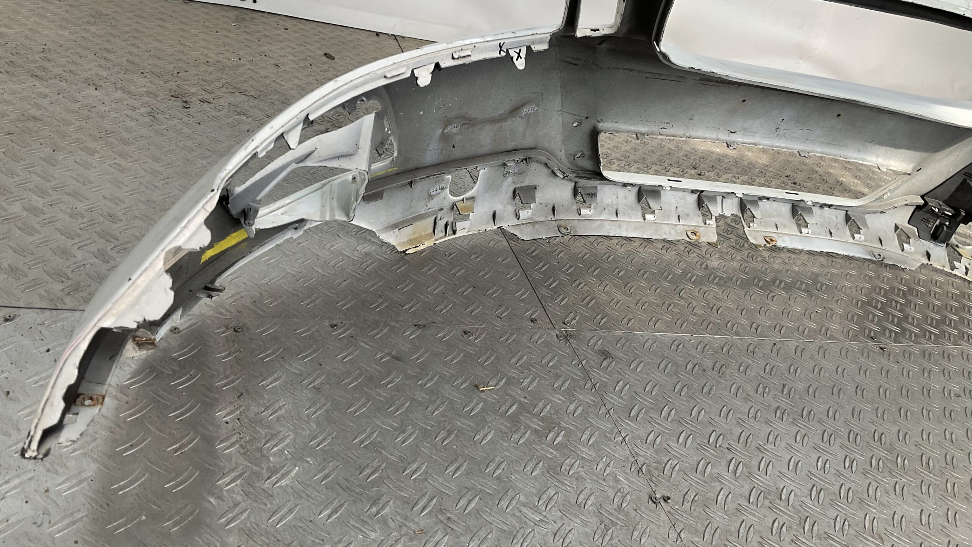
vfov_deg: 36.6
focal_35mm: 32
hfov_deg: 61.0
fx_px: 825
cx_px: 489
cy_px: 247
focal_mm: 3
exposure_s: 1/211
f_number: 1.8
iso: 16
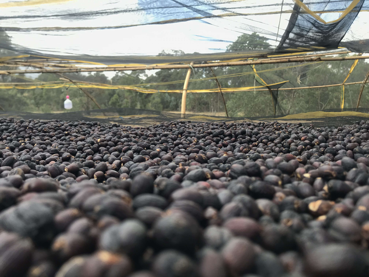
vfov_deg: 49.7
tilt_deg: +1.3
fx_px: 298
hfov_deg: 63.4
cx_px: 184
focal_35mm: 28
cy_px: 138
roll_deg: +0.4
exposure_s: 1/283
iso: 20
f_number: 1.8
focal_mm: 3.99
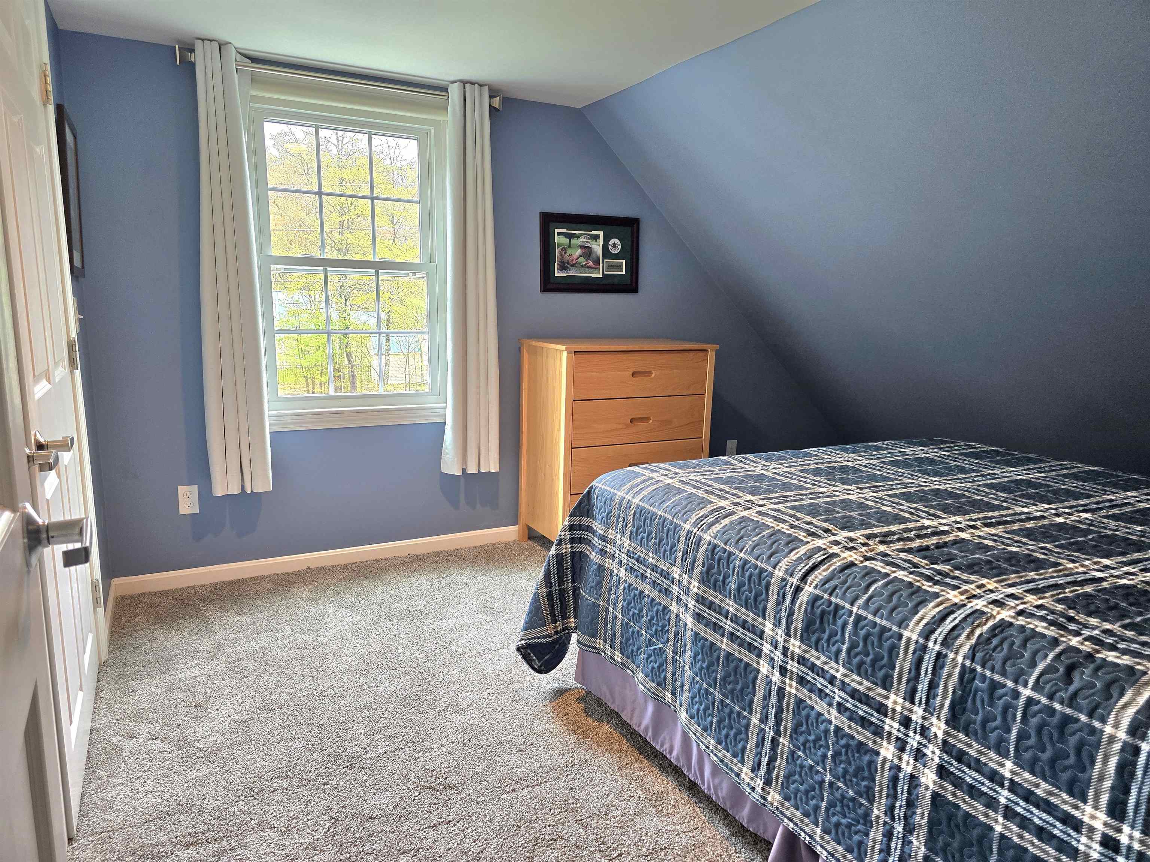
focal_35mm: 23
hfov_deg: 73.9
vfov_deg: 58.9
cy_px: 431
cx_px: 575
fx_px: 764
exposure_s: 1/120
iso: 200
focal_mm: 6.3
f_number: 1.7
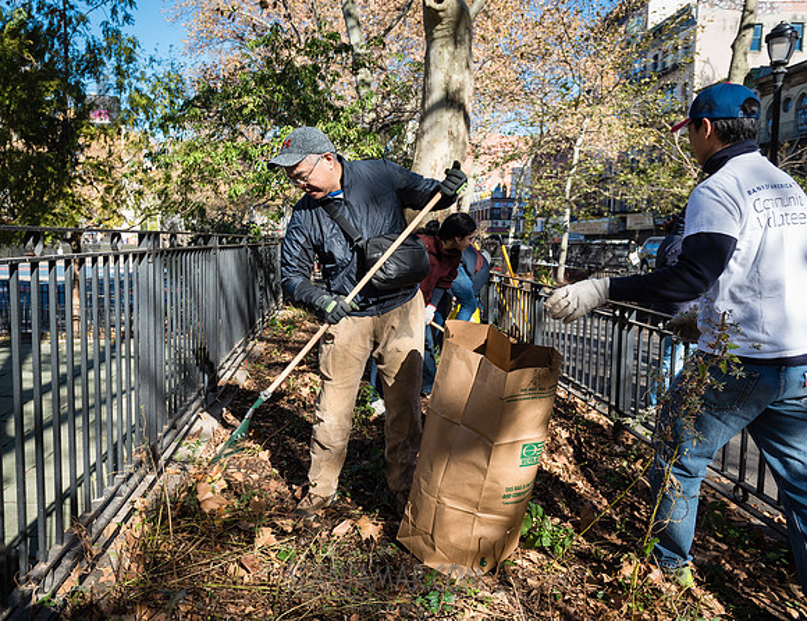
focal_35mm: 28
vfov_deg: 51.0
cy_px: 295
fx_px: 650
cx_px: 319
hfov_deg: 63.0
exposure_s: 1/250
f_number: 4
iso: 100
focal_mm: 24
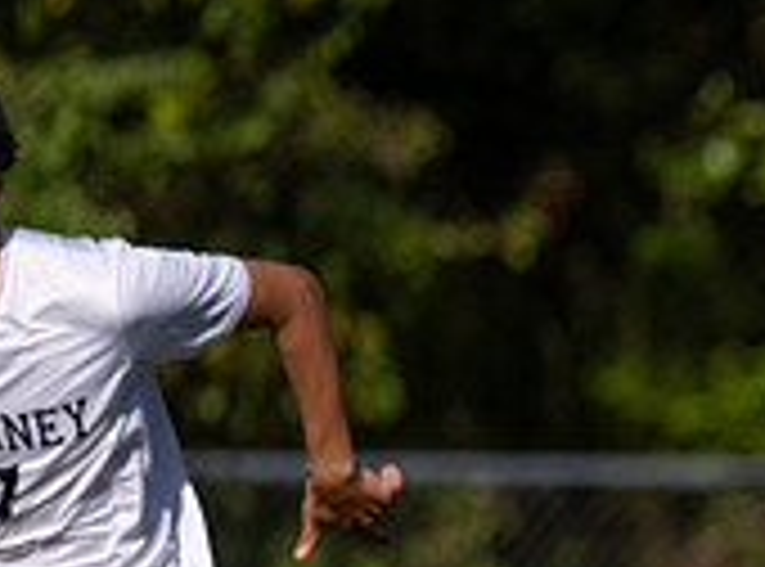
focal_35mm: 2016
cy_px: 635
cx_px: 1625
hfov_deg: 1.0
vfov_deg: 0.7
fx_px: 44365
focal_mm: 400
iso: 140
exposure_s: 1/1600
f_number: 4.5
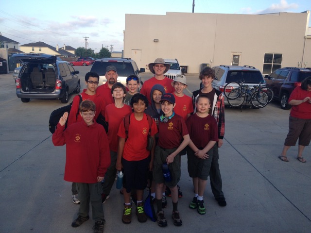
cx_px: 156
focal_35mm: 35
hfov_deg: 52.6
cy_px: 116
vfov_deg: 40.7
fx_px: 314
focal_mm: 4.28
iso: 50
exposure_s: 1/415
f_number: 2.4
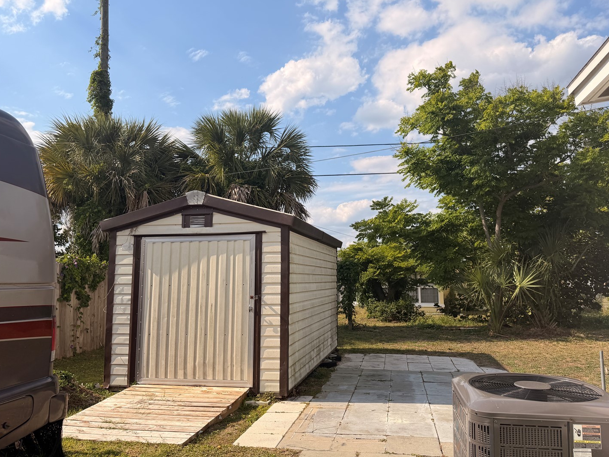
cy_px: 223
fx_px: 475
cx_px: 316
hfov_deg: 65.3
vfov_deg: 51.4
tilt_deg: +7.9
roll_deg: +0.9
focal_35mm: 27
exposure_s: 1/5319
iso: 80
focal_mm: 6.76
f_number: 1.78
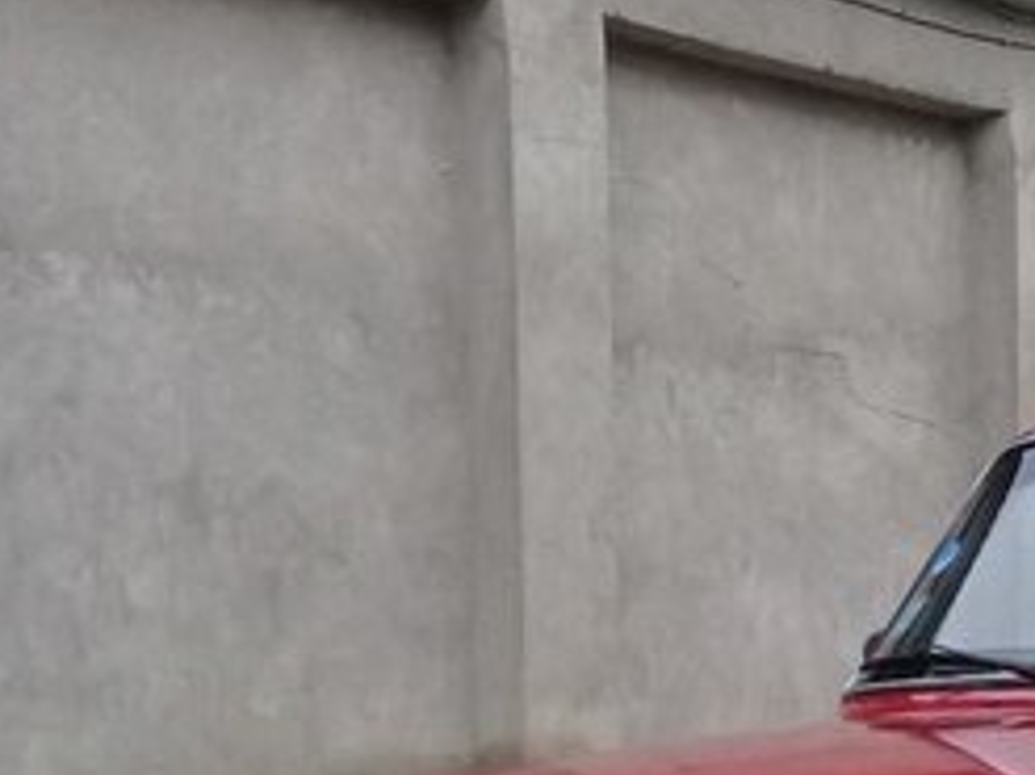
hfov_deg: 22.5
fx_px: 2480
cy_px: 953
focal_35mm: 83
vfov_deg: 16.9
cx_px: 1077
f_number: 2.2
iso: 50
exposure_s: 1/33
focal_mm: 3.3
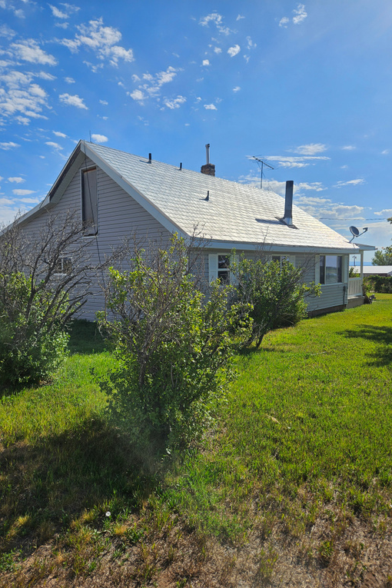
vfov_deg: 73.7
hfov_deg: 53.1
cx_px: 188
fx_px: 392
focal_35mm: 24
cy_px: 294
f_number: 1.8
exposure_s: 1/3697
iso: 25
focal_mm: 5.4
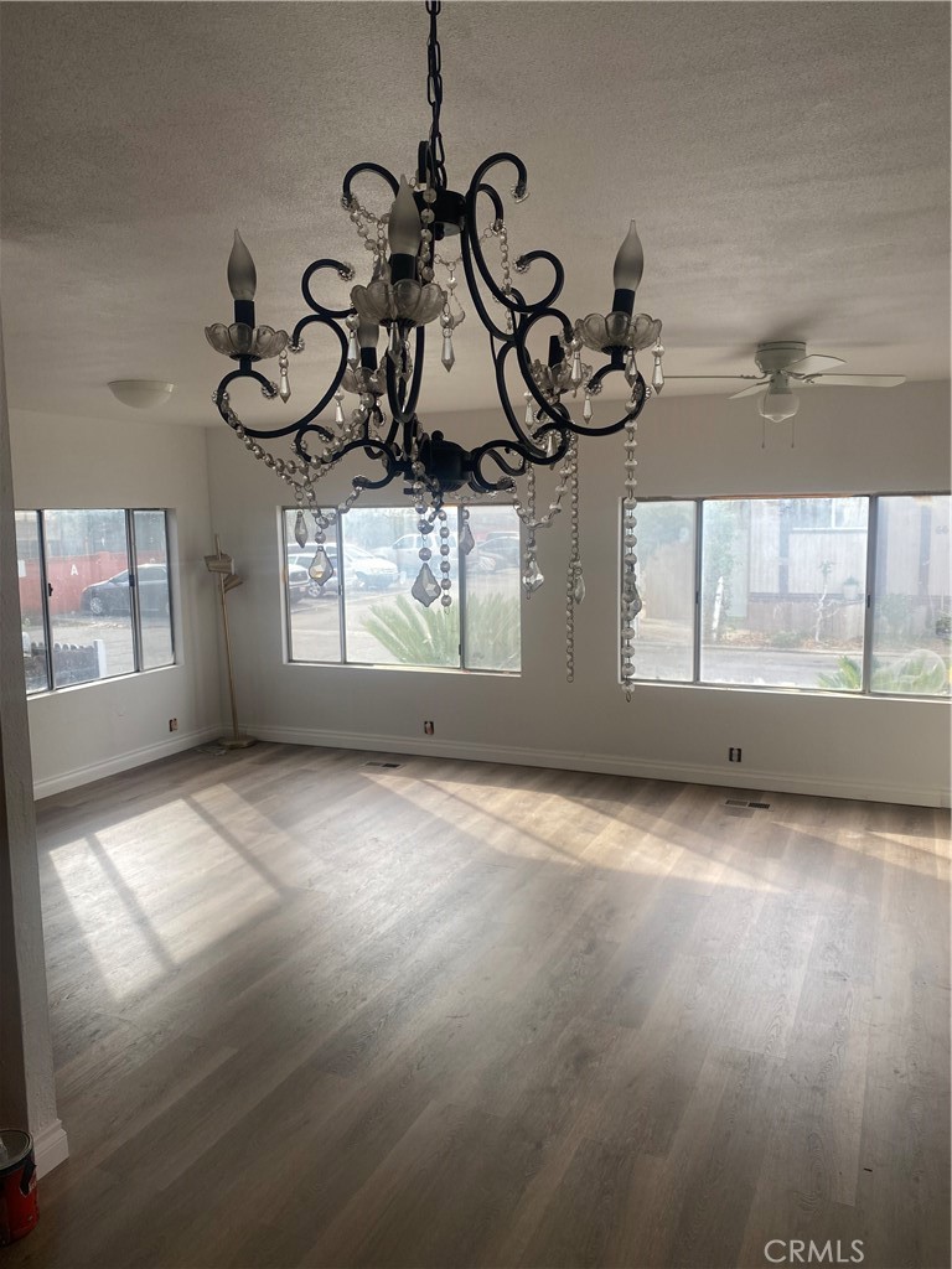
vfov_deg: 67.3
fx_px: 953
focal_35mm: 26
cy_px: 634
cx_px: 476
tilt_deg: -5.1
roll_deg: +2.0
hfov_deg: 53.1
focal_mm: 4.25
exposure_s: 1/225
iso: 32
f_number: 1.8
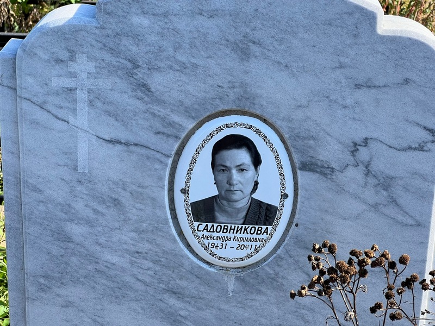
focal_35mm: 77
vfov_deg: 19.1
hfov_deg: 25.3
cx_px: 218
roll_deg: -0.6
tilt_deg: -24.9
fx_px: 968
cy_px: 163
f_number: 2.8
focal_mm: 9
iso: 32
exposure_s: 1/249
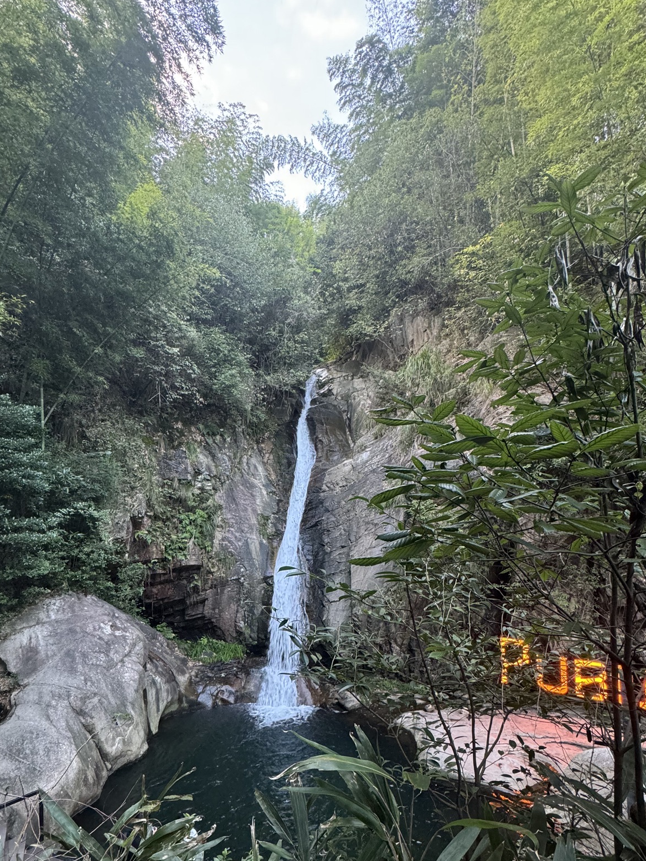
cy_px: 516
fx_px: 448
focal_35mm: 18
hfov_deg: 71.6
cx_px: 316
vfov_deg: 86.7
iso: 500
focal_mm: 2.22
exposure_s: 1/60
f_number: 2.2
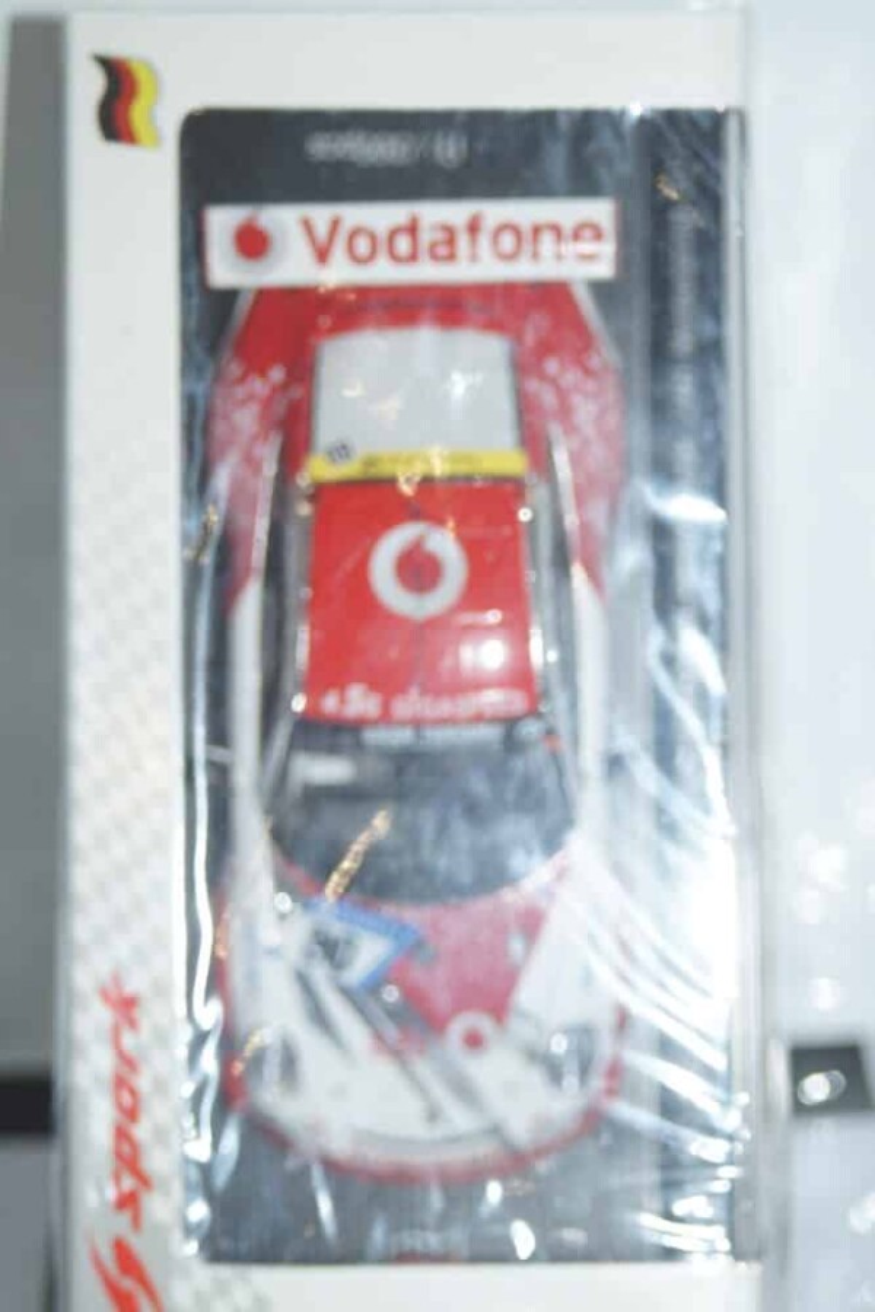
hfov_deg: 13.0
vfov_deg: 19.5
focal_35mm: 105
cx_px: 438
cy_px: 656
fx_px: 3828
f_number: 5.6
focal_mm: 70
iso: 400
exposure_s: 1/100
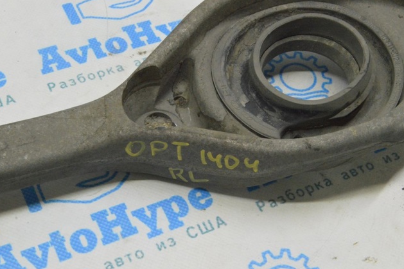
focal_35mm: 64
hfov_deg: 31.4
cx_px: 200
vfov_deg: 21.2
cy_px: 135
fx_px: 718
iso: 6400
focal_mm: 42
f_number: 20
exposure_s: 1/20
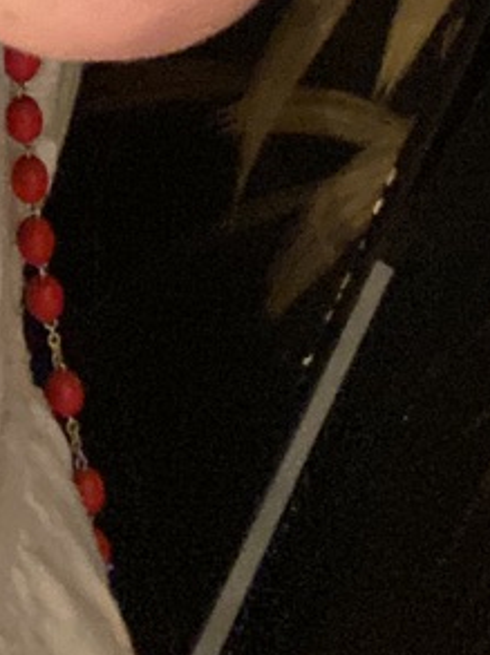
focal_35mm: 105
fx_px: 1986
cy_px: -474
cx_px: 49
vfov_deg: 16.2
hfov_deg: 13.9
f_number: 2.2
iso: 500
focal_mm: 2.71
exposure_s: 1/30
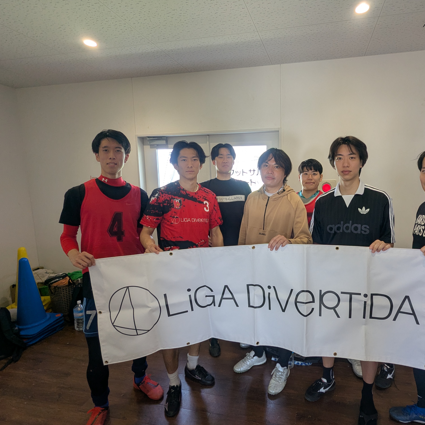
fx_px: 264
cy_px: 213
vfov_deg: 77.7
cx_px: 267
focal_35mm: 19
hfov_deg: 76.2
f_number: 2.2
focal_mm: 2.35
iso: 52
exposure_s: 1/60
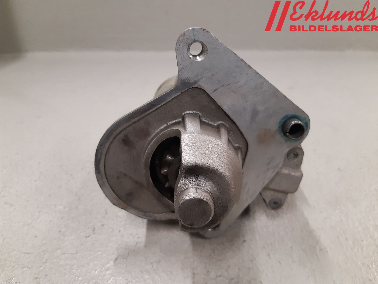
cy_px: 142
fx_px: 284
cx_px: 189
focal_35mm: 26
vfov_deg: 53.1
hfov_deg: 67.3
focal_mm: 3.93
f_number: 1.7
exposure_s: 1/50
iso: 160
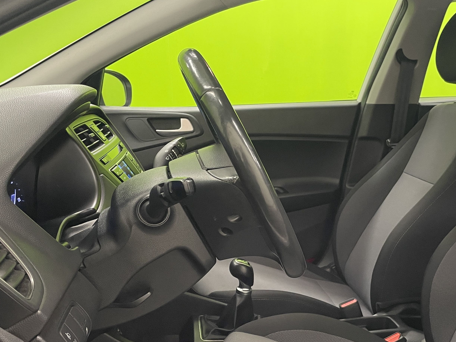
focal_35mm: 43
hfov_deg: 42.9
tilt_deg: -15.4
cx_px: 326
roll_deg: -2.6
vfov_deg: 33.0
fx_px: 566
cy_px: 252
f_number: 1.6
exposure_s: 1/50
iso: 80
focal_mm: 4.2
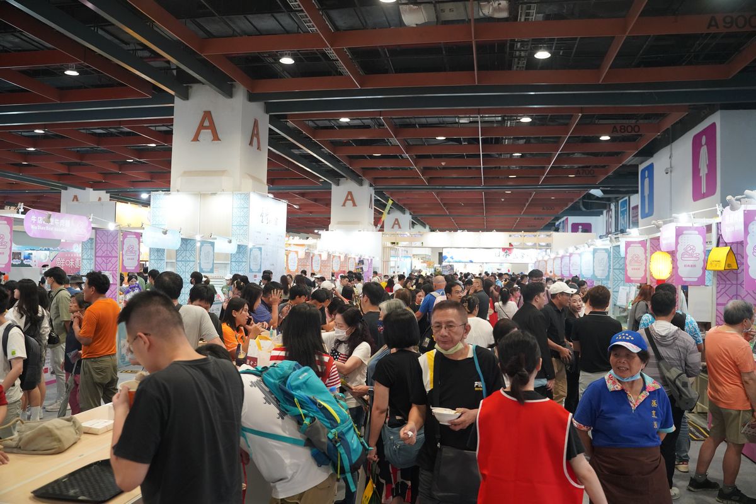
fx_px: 588
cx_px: 378
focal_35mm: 28
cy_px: 252
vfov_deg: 46.4
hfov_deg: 65.5
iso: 4000
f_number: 4
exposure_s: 1/160
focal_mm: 28
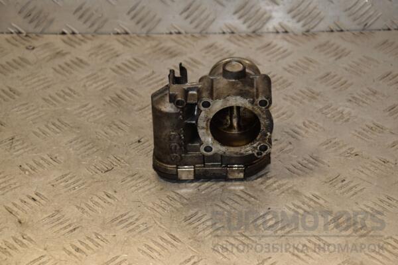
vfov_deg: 13.8
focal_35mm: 99
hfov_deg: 20.6
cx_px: 199
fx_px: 1094
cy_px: 132
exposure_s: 1/200
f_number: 6.3
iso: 800
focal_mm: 66
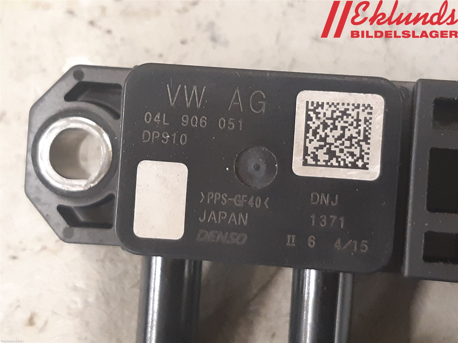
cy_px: 172
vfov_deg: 53.1
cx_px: 229
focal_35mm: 26
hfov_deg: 67.3
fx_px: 344
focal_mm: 3.93
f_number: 1.7
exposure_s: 1/25
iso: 200
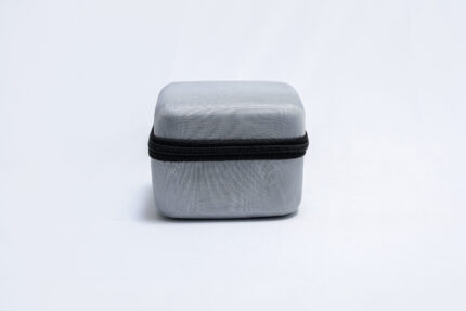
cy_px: 156
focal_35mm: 70
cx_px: 233
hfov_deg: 28.8
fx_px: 906
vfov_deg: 19.5
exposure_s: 1/200
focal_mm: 70
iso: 3200
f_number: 9
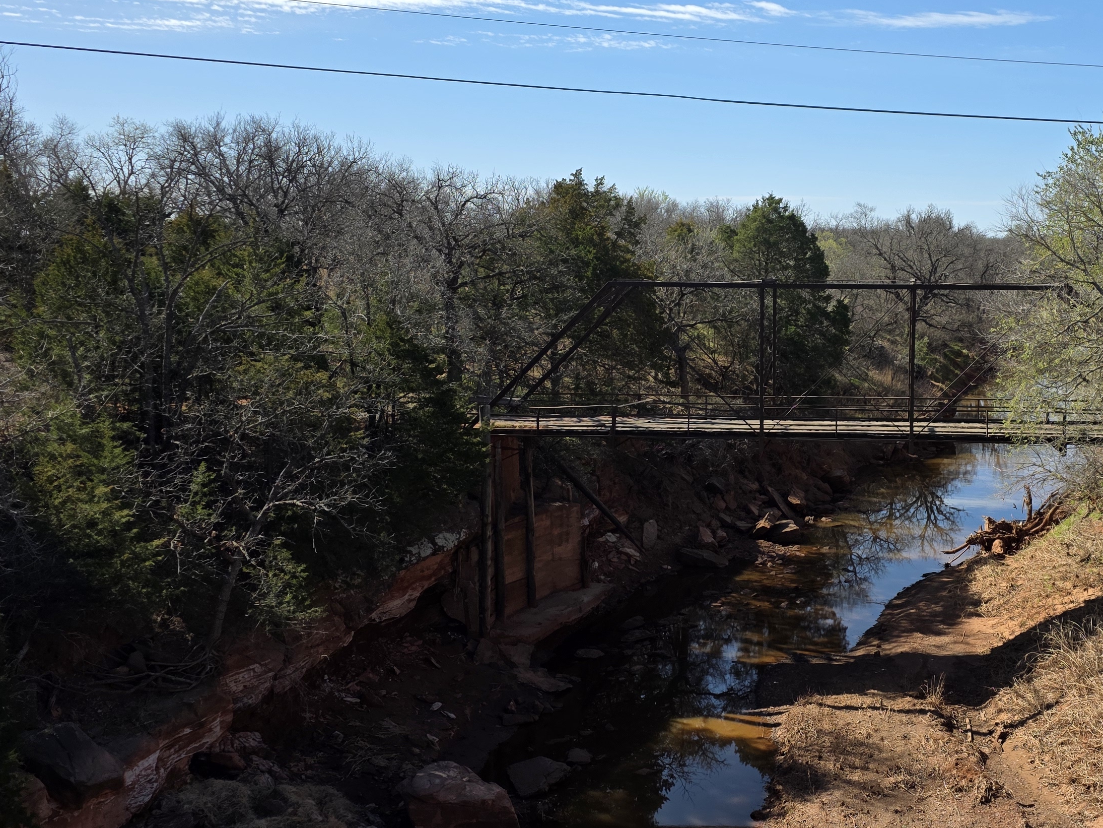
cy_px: 414
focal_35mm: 42
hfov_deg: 43.5
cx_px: 811
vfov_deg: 34.4
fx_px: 1338
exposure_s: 1/4539
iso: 80
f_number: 1.7
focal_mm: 6.3
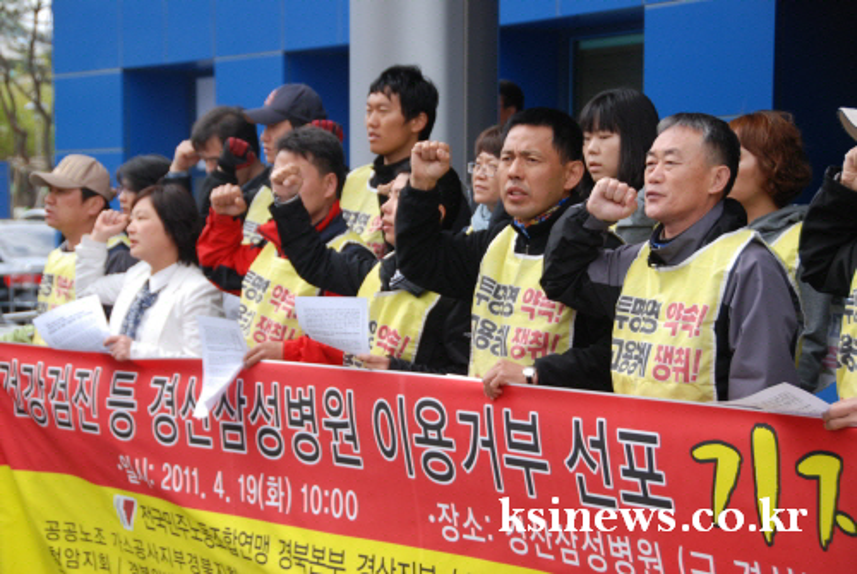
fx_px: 2217
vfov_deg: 14.8
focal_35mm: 93
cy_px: 287
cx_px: 428
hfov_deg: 21.9
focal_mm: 62
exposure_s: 1/500
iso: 400
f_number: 5.6
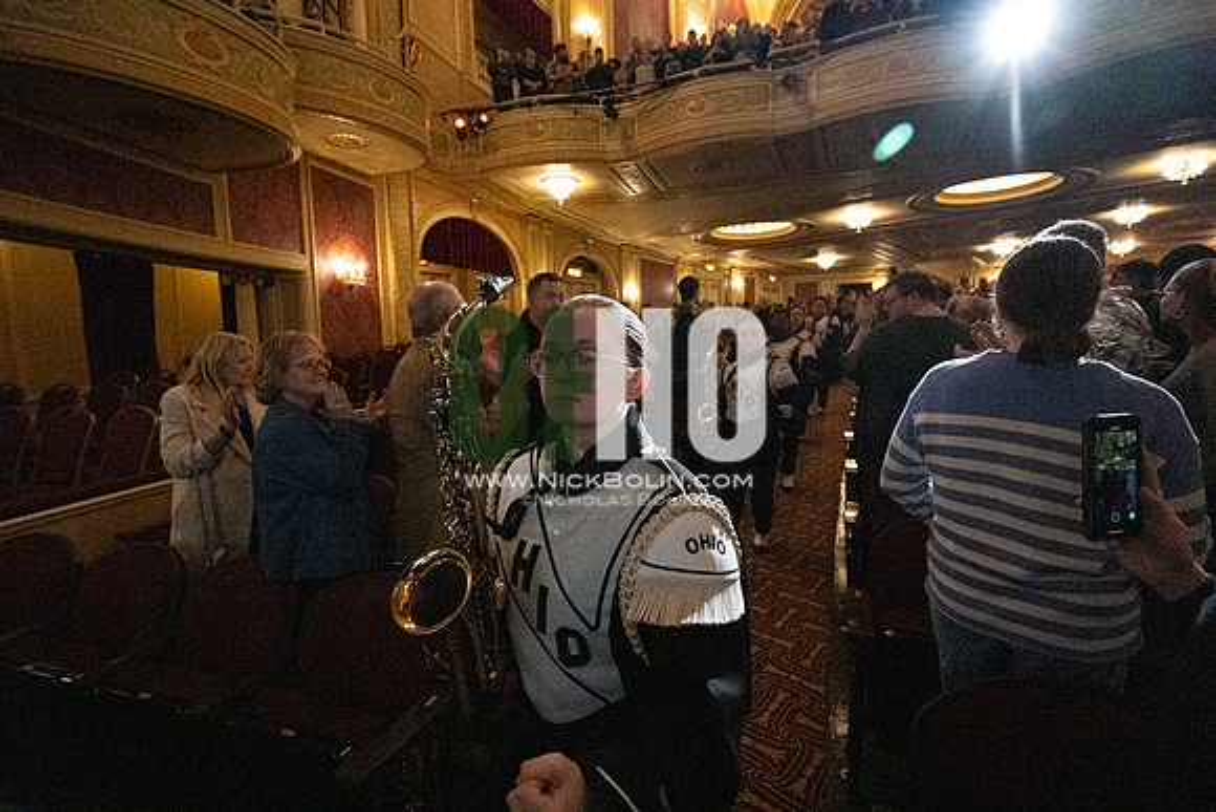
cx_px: 608
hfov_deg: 95.0
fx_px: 557
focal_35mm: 16
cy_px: 406
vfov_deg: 72.1
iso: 40637
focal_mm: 16.5
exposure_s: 1/400
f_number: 4
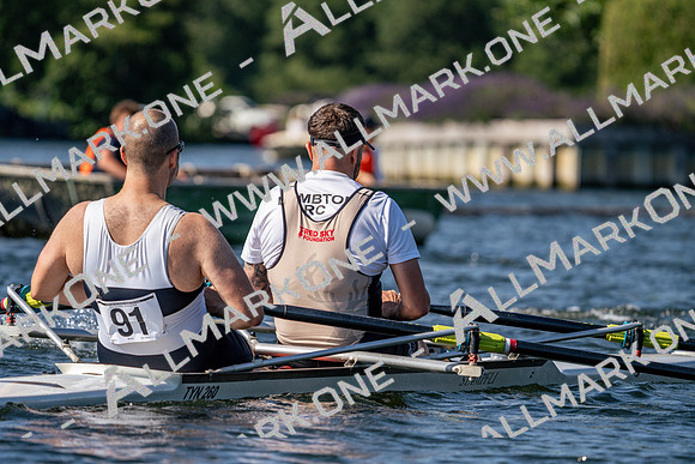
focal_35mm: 350
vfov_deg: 3.9
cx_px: 348
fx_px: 6758
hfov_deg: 5.9
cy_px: 232
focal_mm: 350
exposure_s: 1/1600
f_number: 6.3
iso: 200
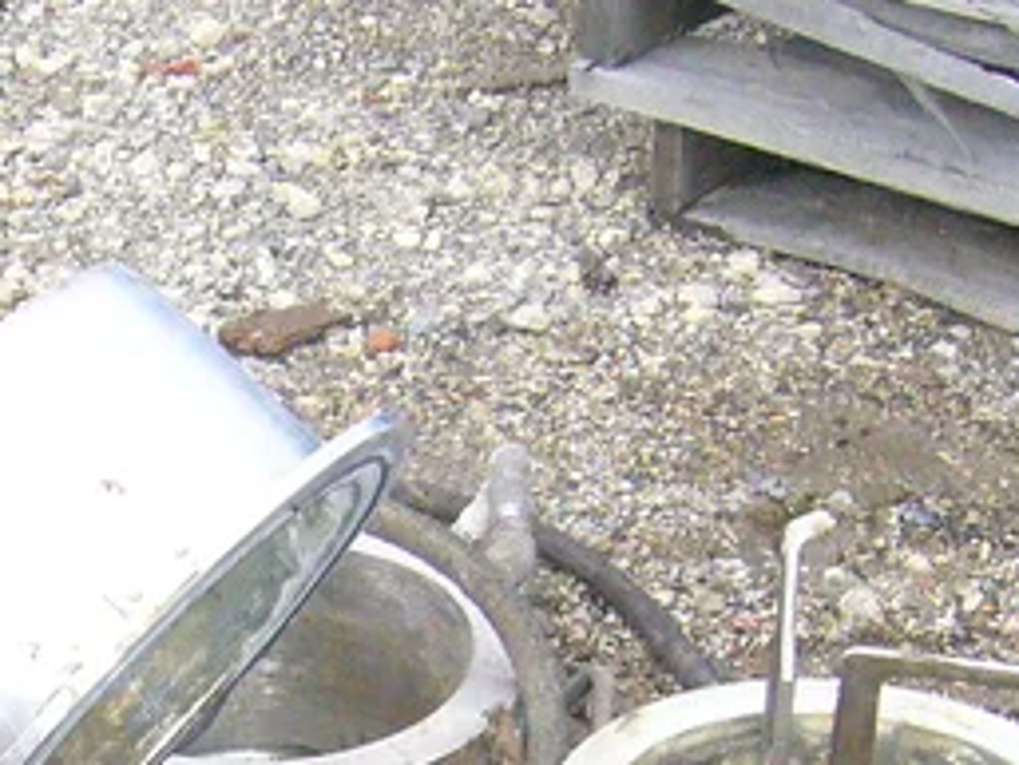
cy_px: 965
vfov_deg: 14.0
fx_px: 3004
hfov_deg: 19.0
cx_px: 123
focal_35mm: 102
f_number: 5.6
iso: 400
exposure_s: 1/400
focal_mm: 5.8
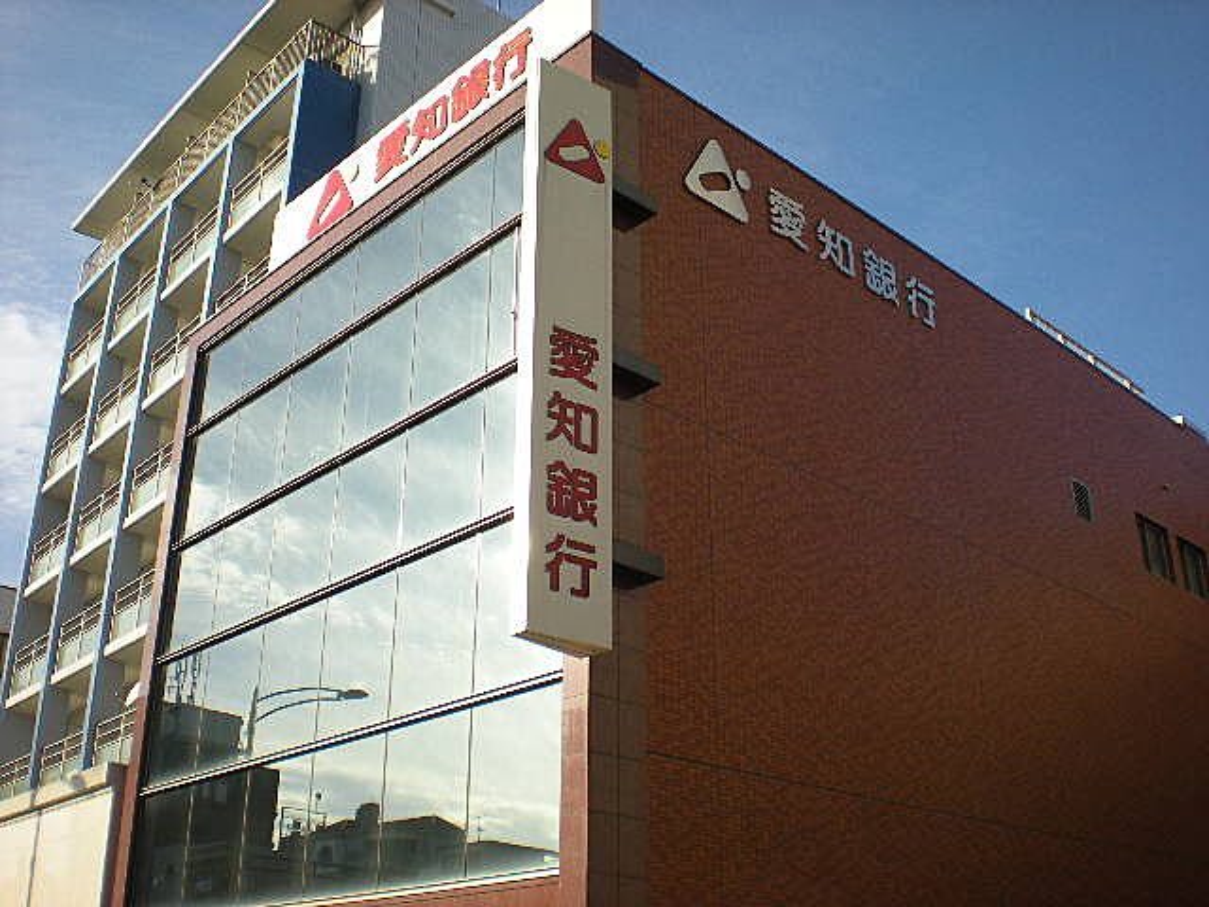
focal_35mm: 38
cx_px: 604
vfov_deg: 37.7
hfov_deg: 49.0
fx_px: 1327
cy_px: 454
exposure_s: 1/439
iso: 89
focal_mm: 6.3
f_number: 4.6
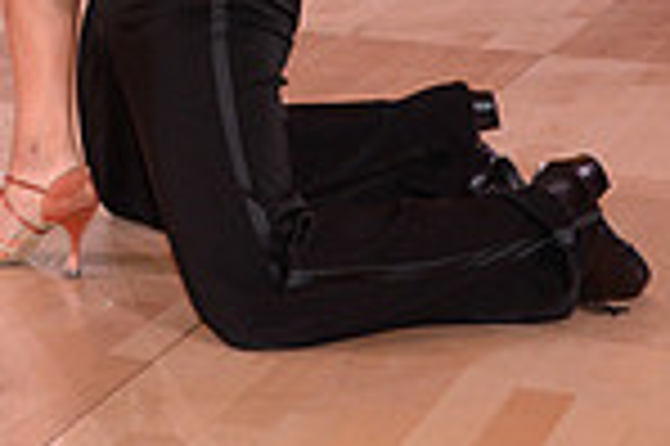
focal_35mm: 148
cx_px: -99
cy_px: -408
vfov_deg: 8.8
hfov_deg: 13.6
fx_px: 2751
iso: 1250
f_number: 5.6
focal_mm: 38
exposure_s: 1/200
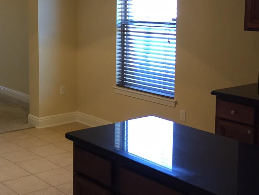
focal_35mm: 63
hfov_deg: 29.4
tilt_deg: -8.8
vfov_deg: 23.1
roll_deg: -0.2
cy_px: 59
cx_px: 24
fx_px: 471
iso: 50
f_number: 2.2
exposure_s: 1/30
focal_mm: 4.15
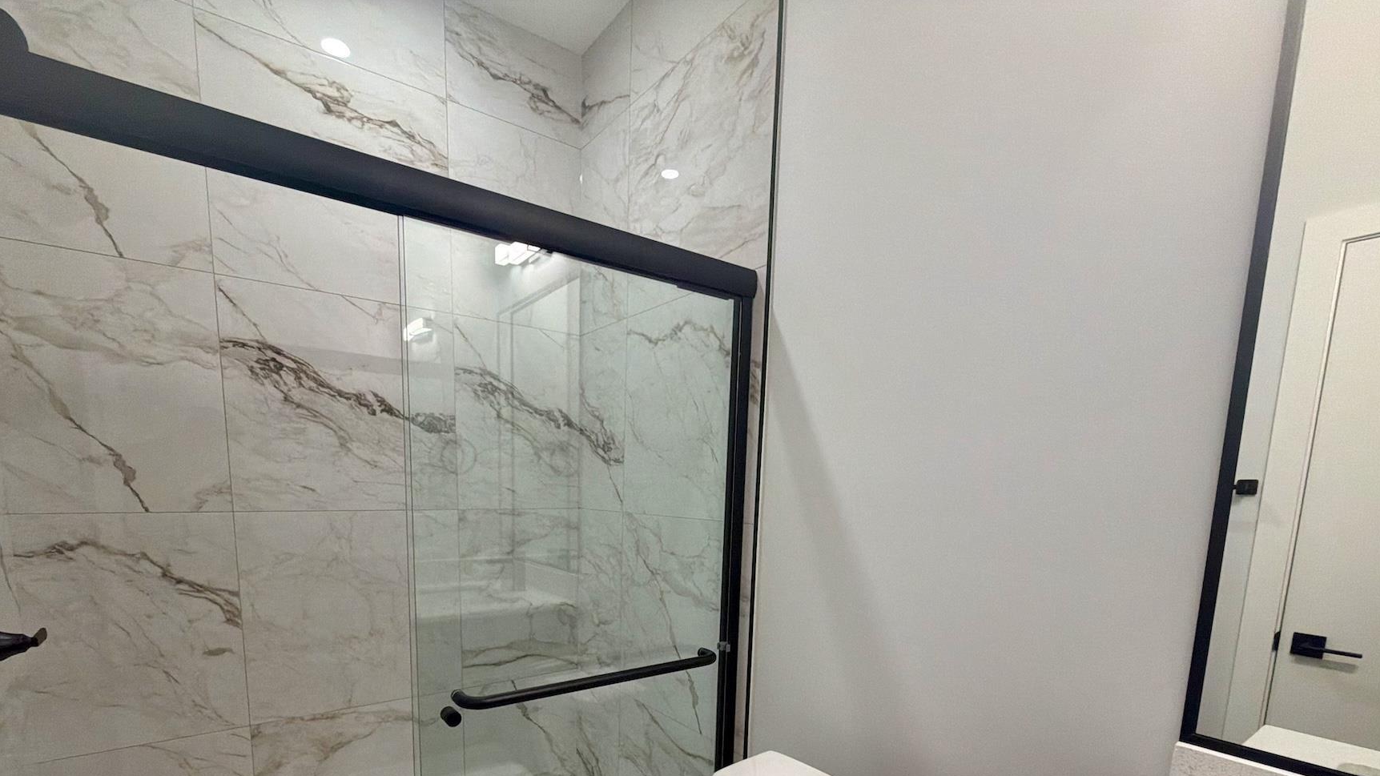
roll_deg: -0.8
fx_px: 622
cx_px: 653
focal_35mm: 17
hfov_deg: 95.8
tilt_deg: -7.5
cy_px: 574
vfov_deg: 60.7
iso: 200
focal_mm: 2.22
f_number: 2.2
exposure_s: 1/120
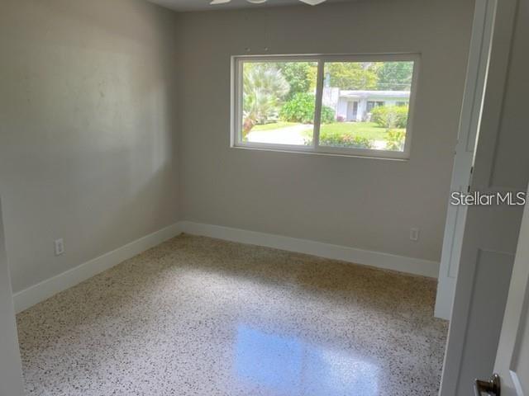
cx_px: 264
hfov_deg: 67.3
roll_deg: -2.5
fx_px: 397
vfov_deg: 53.1
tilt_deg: -13.1
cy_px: 198
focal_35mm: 26
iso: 80
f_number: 1.6
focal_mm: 5.1
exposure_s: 1/120
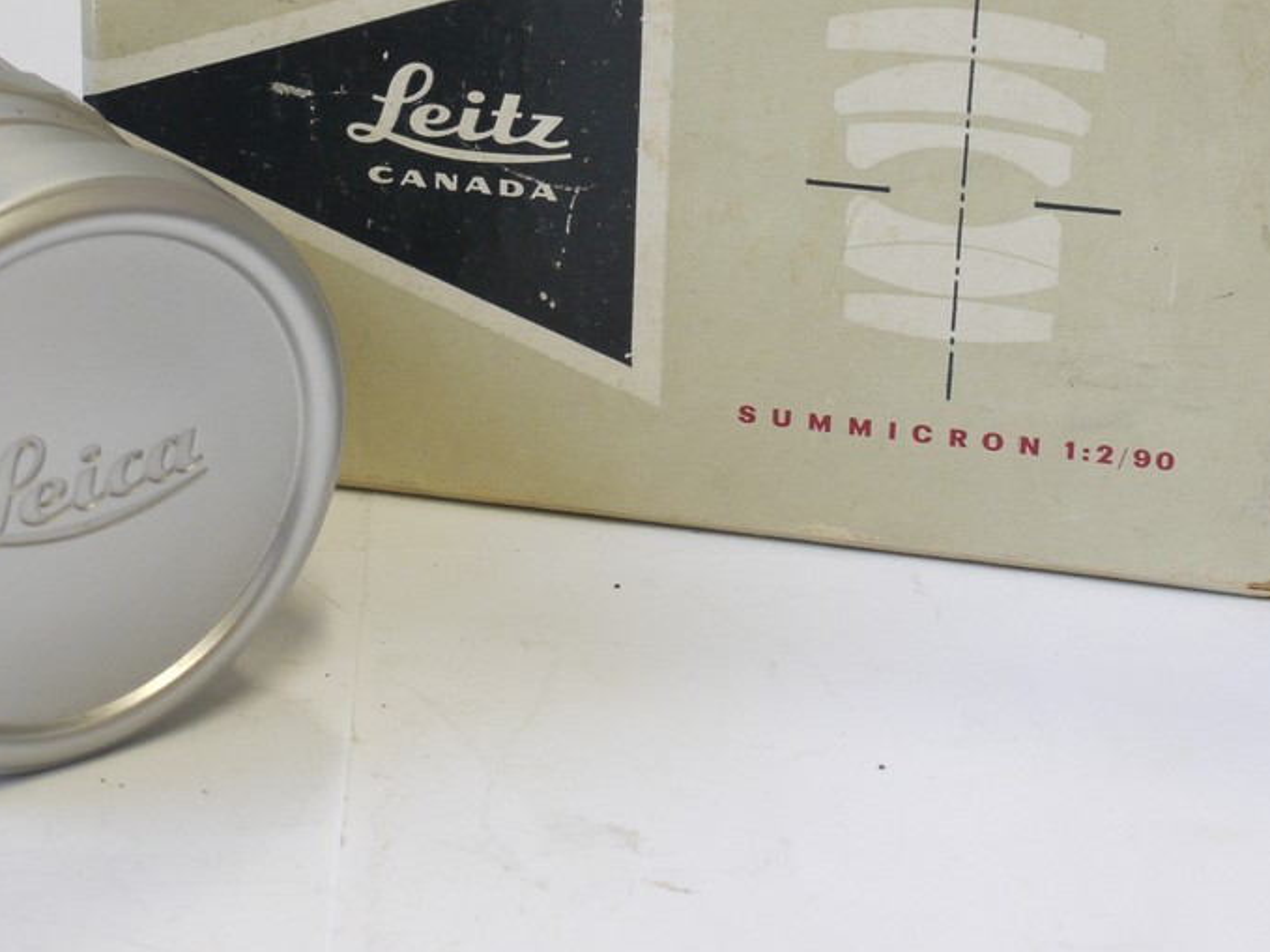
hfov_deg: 18.5
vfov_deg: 13.9
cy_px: 137
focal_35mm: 106
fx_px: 3888
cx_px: 415
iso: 400
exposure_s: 1/20
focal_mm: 30
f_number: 8
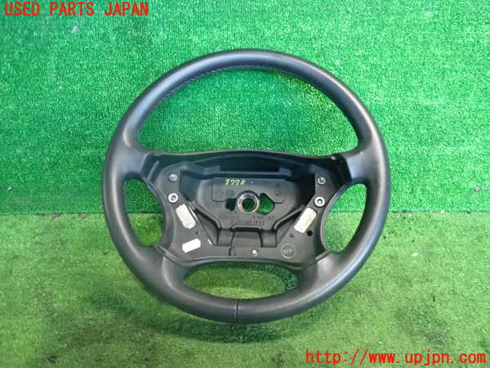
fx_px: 425
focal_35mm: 30
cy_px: 184
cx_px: 245
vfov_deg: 46.8
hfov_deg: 60.0
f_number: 2.3
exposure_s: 1/125
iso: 2000
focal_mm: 5.4
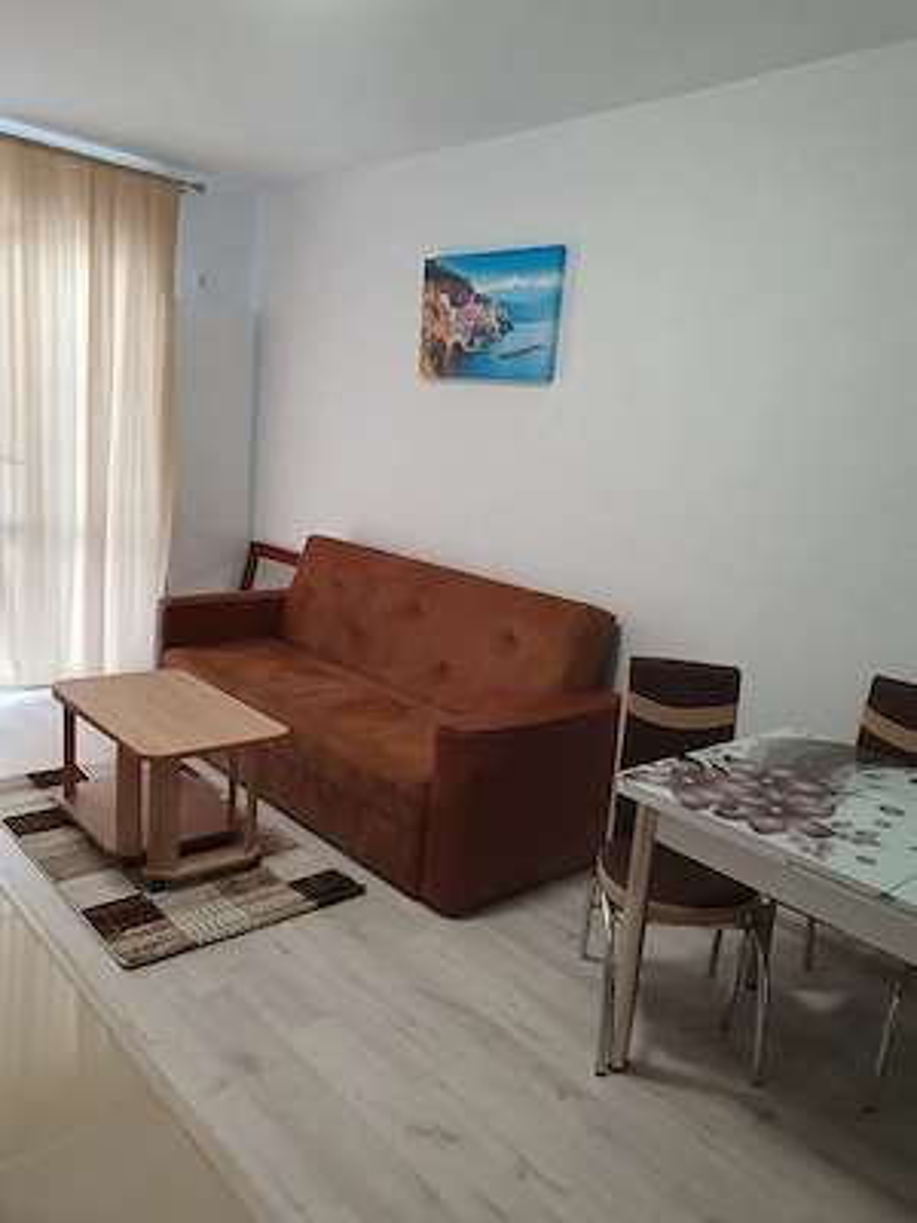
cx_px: 458
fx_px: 918
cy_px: 612
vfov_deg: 67.3
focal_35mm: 26
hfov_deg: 53.1
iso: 320
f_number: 2.4
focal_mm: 4.32
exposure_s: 1/50
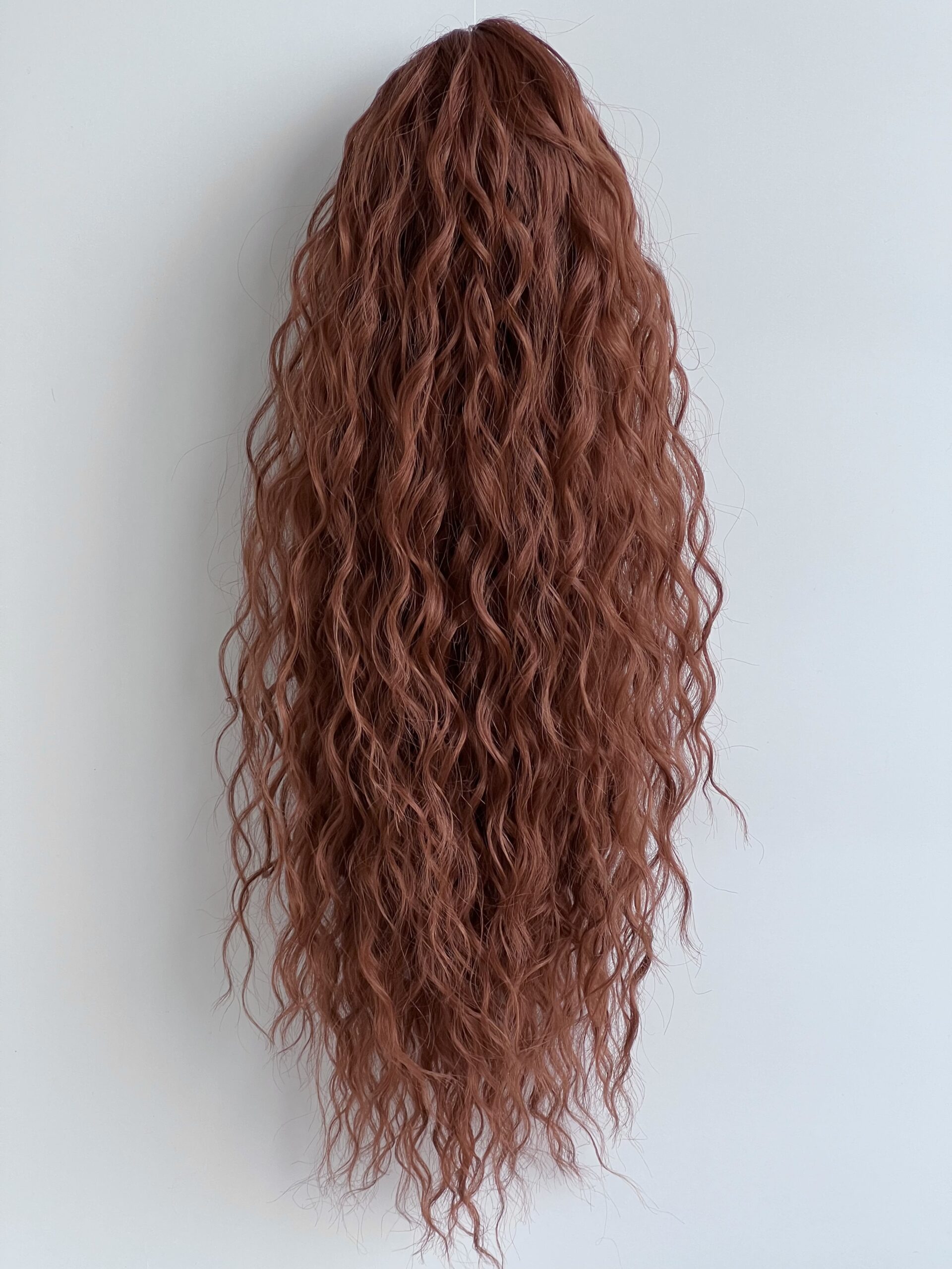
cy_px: 634
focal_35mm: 77
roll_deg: -0.4
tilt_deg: -11.1
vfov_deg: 25.3
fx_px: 2824
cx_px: 476
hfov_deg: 19.1
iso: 80
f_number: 2.8
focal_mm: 9
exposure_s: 1/99
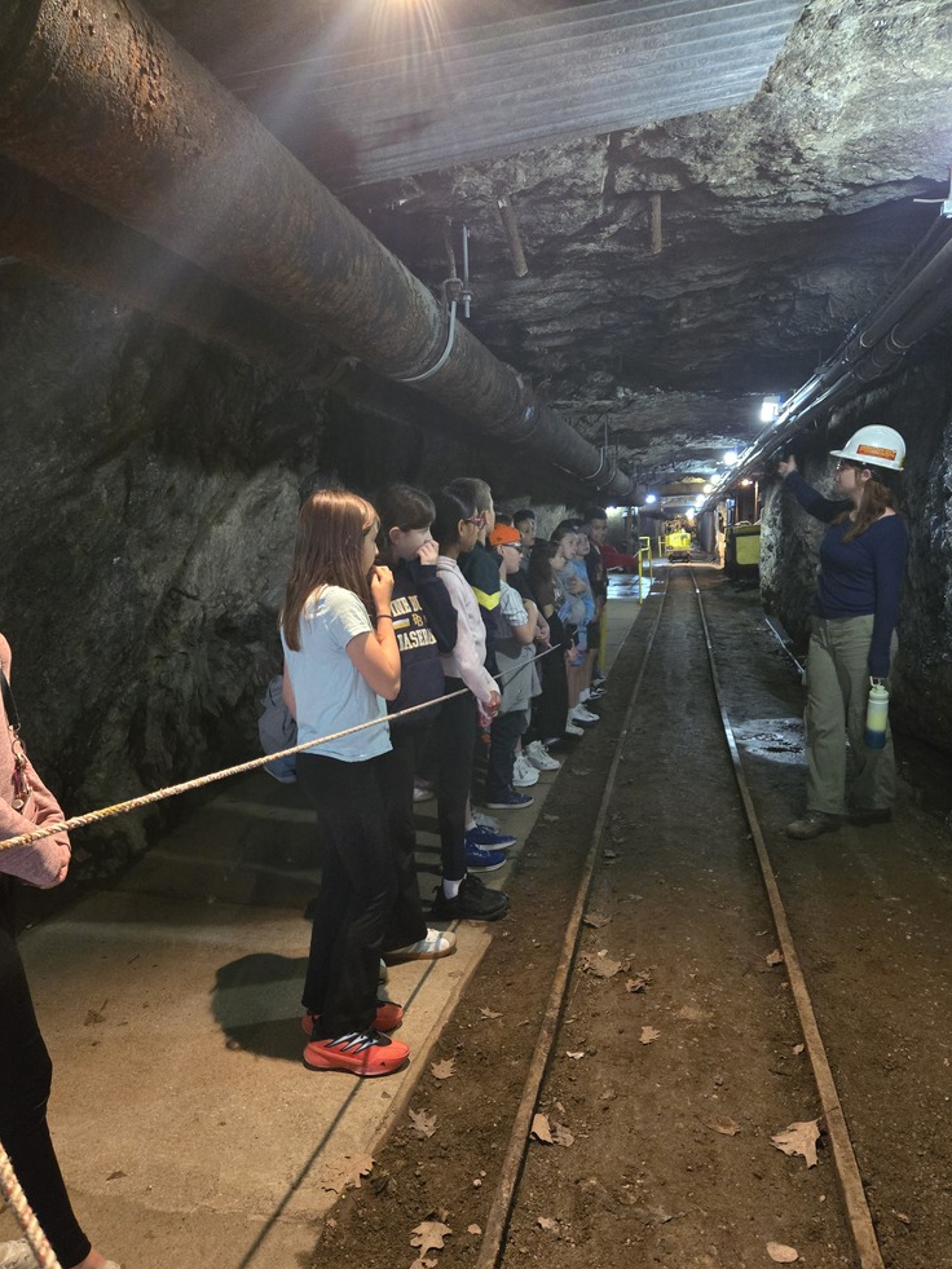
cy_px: 661
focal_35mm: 24
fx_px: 880
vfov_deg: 71.6
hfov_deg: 56.8
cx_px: 481
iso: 1600
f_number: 1.8
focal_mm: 5.4
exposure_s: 1/60
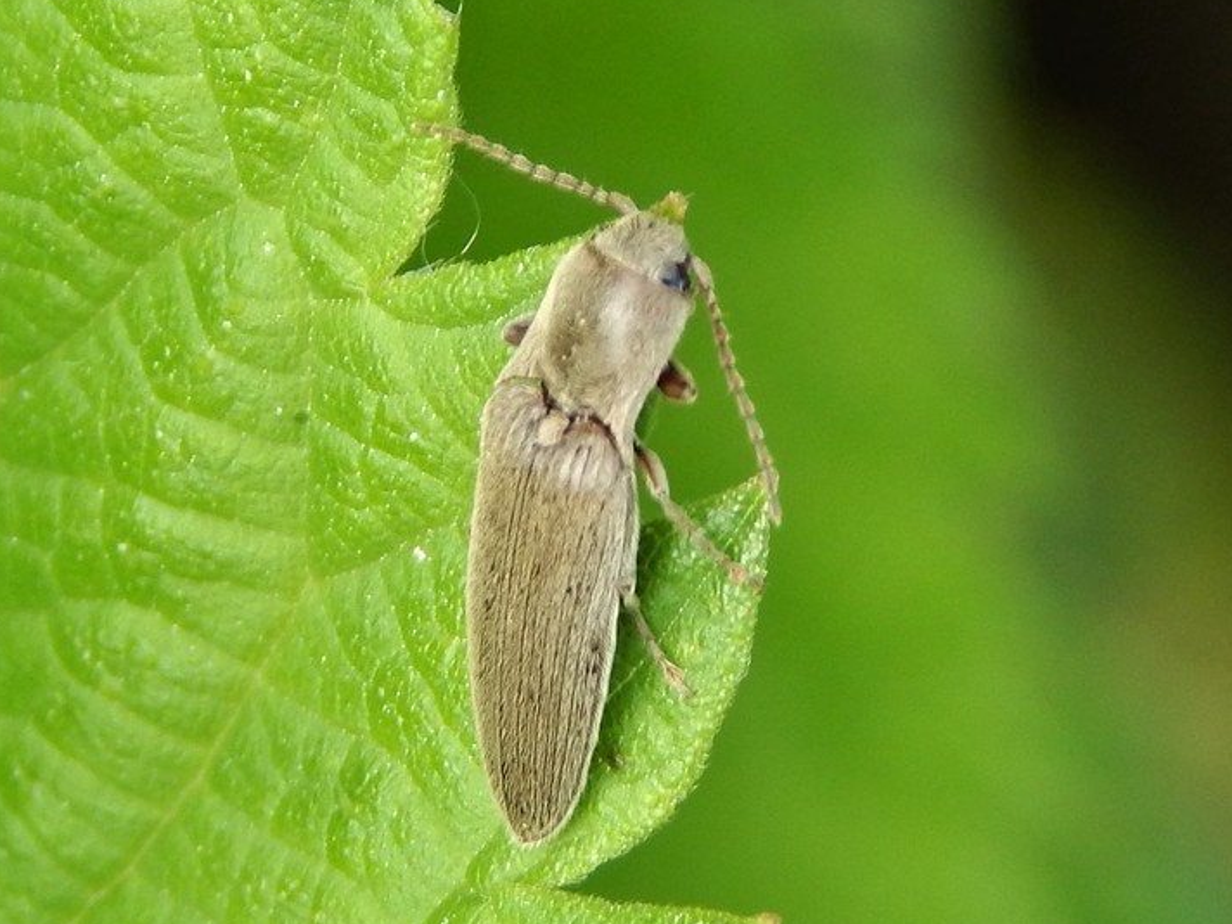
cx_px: 591
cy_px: 448
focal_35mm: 157
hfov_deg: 12.6
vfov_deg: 9.5
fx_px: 5588
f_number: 4.8
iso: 125
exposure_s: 1/80
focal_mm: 23.4
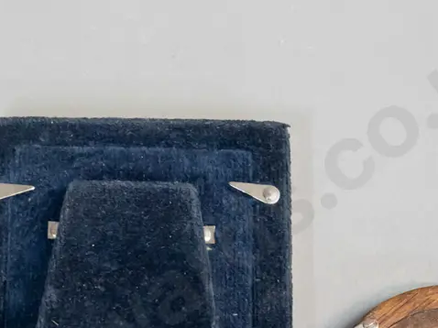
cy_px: 321
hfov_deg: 16.4
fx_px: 1518
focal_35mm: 120
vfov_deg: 12.2
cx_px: 139
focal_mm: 28
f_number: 5.6
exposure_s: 1/50
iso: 3200
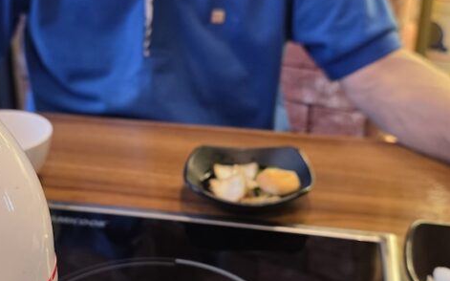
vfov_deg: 24.3
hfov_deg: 38.1
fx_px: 650
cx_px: 192
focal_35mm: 53
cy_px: 169
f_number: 1.7
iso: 250
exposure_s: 1/120
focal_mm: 6.3
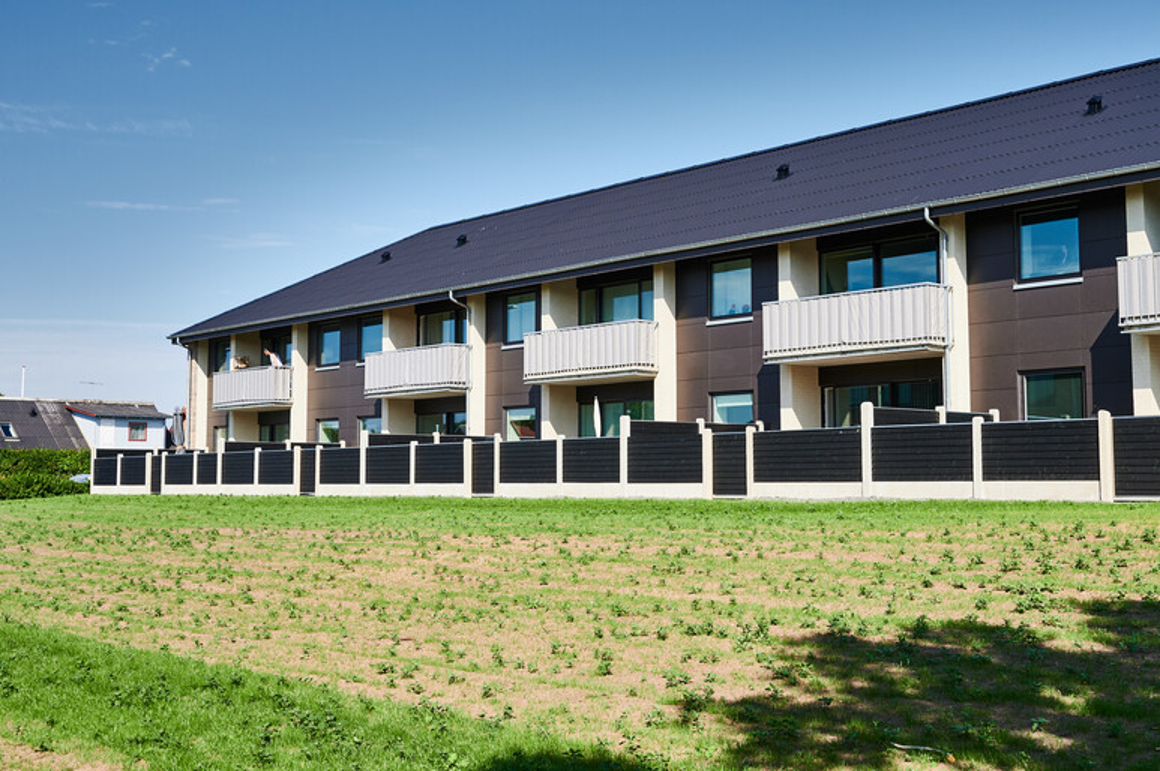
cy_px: 350
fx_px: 1352
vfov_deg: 31.8
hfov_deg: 46.4
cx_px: 632
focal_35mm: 42
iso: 200
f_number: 6.3
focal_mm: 30
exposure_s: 1/800
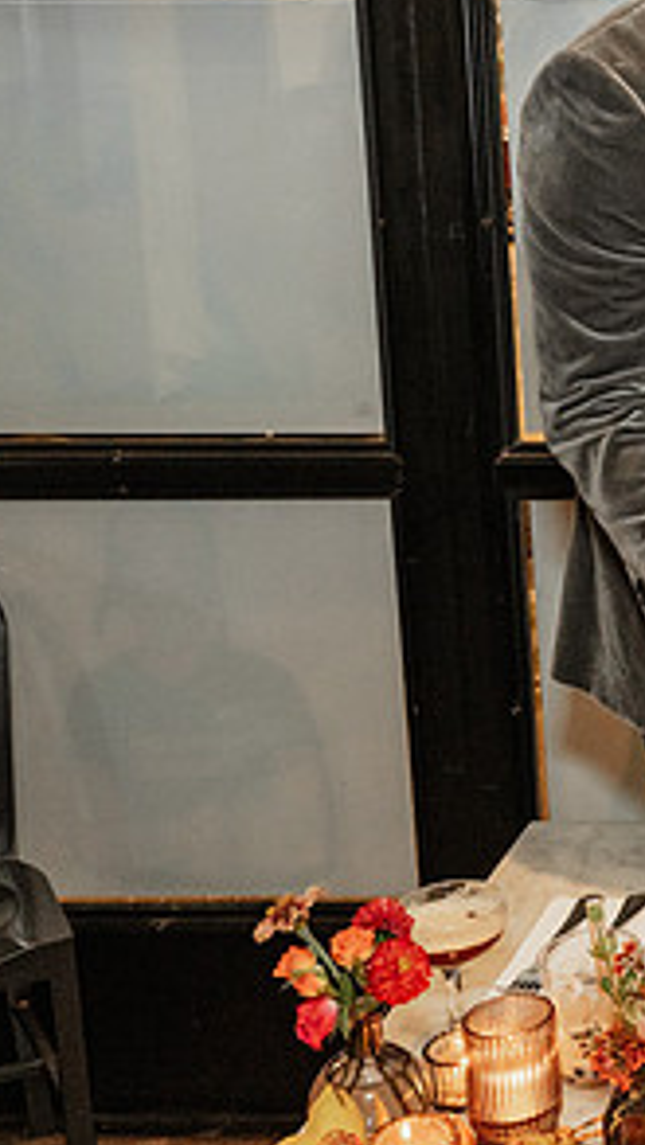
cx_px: 1106
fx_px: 1823
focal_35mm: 60
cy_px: 410
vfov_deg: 34.6
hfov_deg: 17.1
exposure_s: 1/40
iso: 3200
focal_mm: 29
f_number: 8
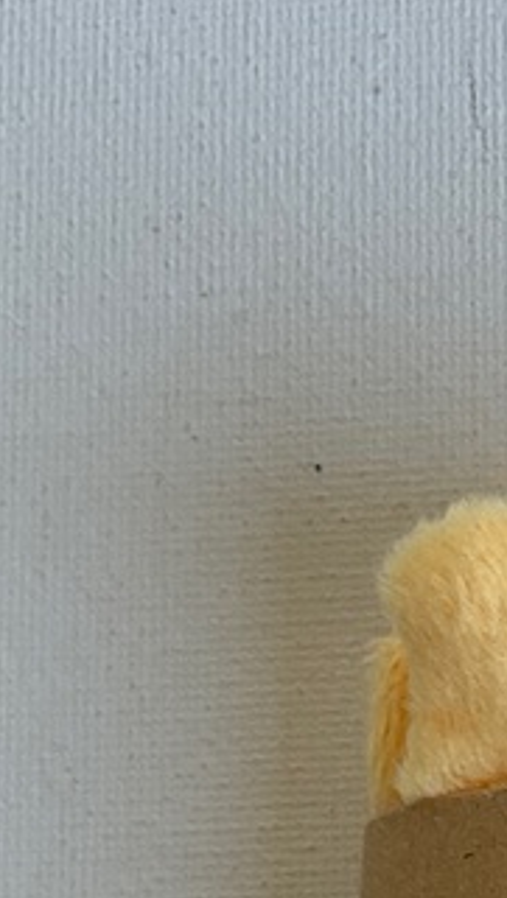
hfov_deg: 8.6
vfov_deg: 16.1
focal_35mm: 126
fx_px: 3006
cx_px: 1286
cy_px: 1181
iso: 16
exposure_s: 1/100
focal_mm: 3
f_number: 1.8
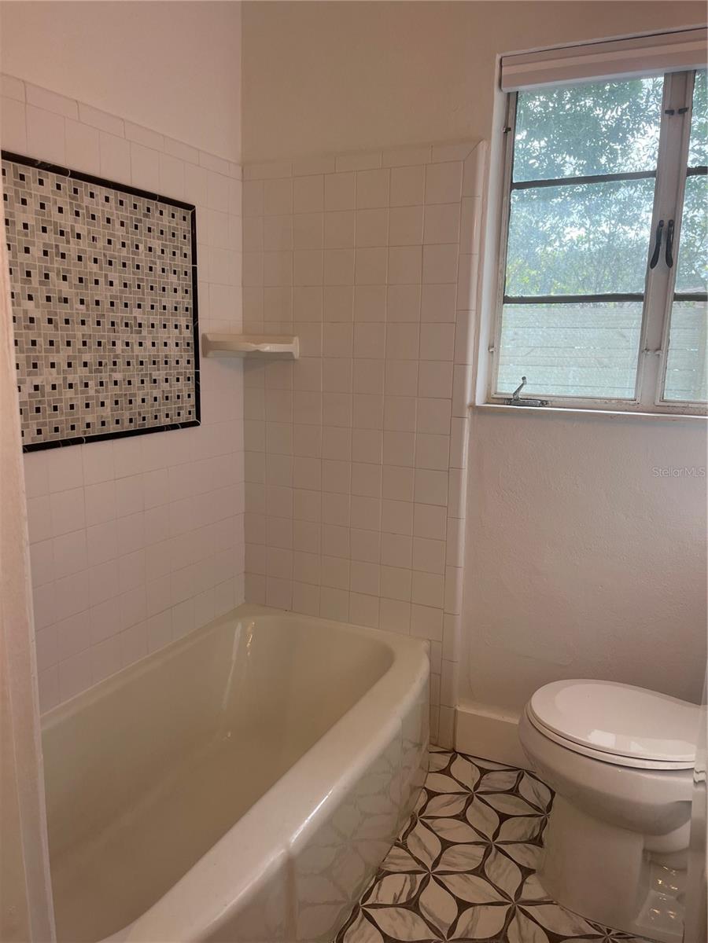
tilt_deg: -10.5
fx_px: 709
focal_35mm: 26
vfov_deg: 67.3
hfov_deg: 53.1
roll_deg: -1.3
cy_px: 472
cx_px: 354
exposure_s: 1/170
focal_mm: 5.1
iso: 50
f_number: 1.6
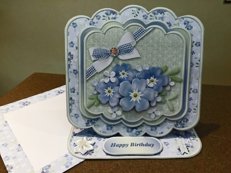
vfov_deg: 48.2
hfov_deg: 61.7
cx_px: 116
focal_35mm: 29
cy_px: 86
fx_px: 193
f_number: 2.2
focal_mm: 4.15
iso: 80
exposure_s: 1/33
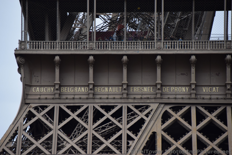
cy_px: 78
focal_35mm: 232
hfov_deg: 8.9
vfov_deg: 5.9
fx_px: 1498
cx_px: 116
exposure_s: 1/500
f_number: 5.6
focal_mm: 155
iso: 320
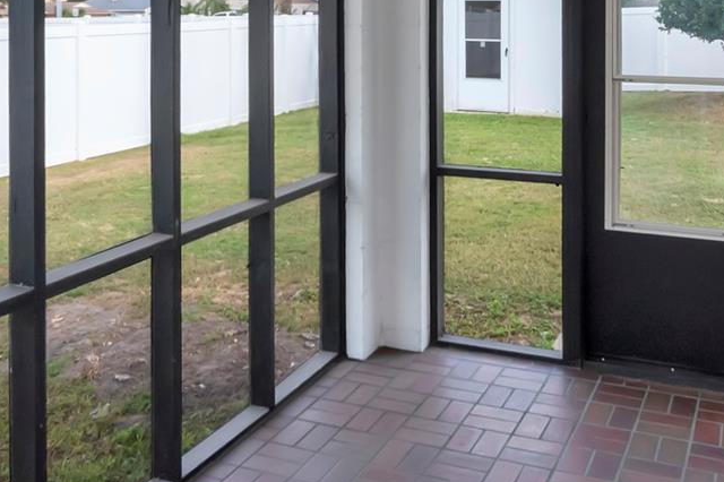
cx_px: 378
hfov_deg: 47.2
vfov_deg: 30.7
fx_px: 829
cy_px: 29
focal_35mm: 41
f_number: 9
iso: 800
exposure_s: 1/200
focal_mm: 11
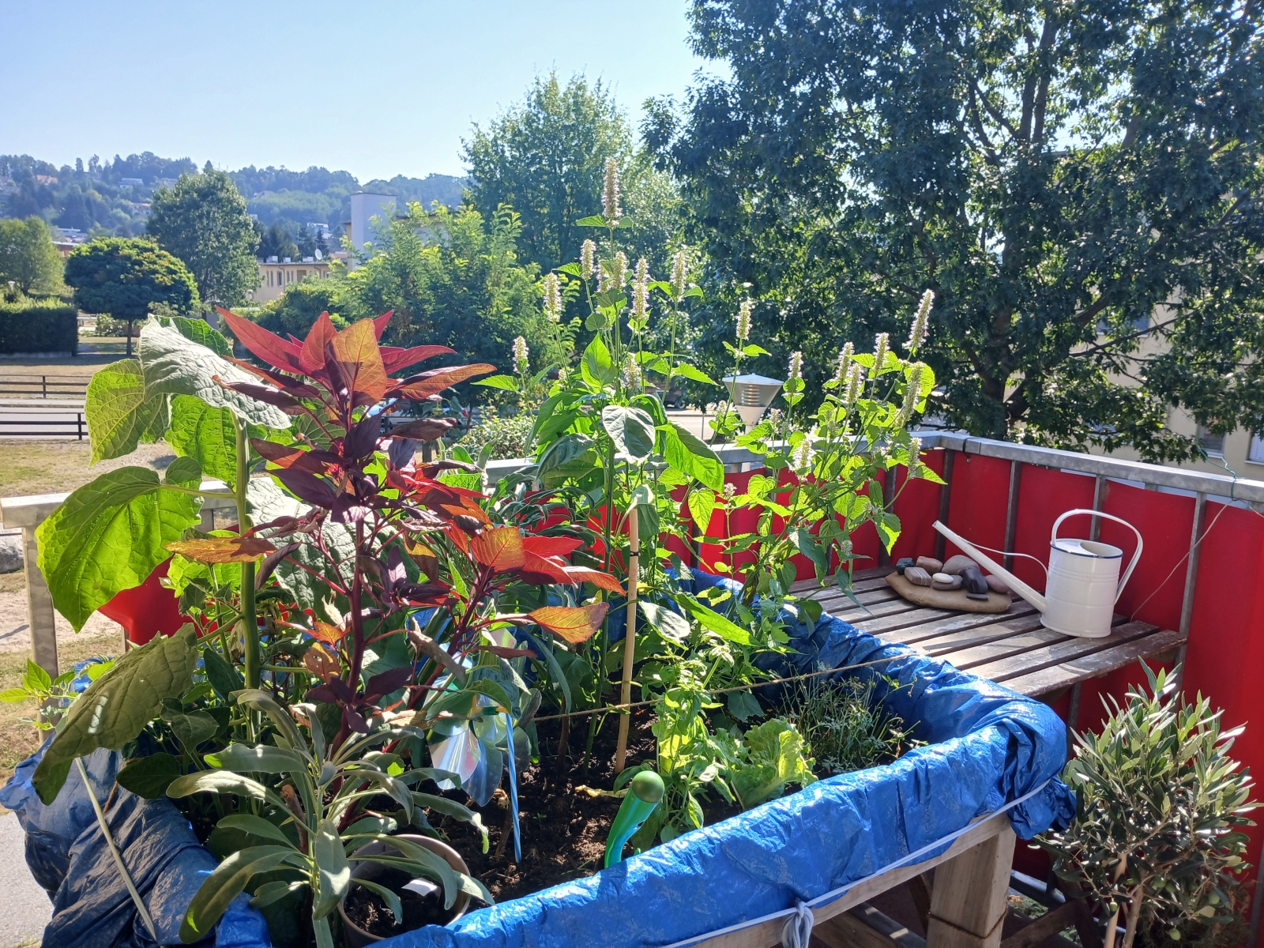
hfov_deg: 67.3
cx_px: 632
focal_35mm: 26
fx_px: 949
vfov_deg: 53.1
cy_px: 474
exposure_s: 1/209
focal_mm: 3.98
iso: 20
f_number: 1.8
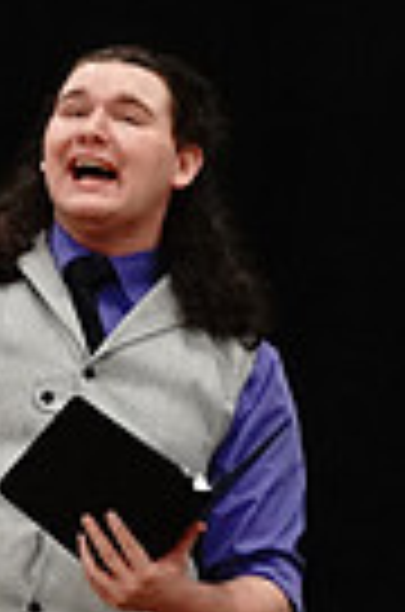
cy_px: 299
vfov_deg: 4.3
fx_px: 8160
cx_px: 1251
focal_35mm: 481
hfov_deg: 2.8
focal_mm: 75
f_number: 5.6
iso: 8000
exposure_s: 1/160
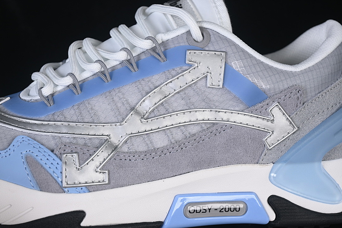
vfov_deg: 18.2
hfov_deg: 27.0
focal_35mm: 75
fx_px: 712
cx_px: 171
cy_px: 114
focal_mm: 50
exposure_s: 1/80
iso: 160
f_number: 7.1
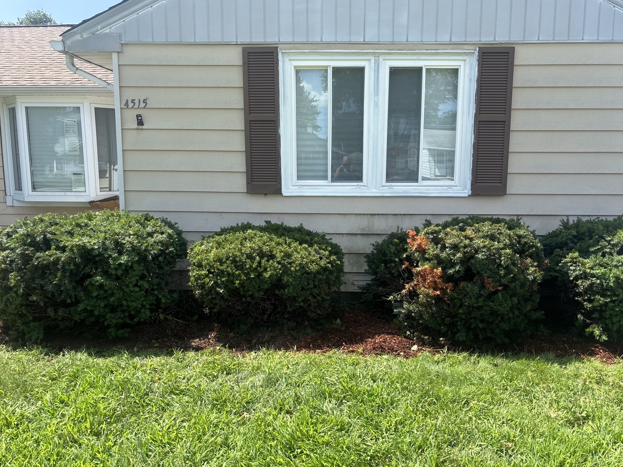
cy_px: 231
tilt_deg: -8.4
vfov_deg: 49.8
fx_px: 504
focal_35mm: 28
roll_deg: -0.6
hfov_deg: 63.4
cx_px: 321
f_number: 1.6
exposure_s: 1/1092
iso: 50
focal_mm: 5.96
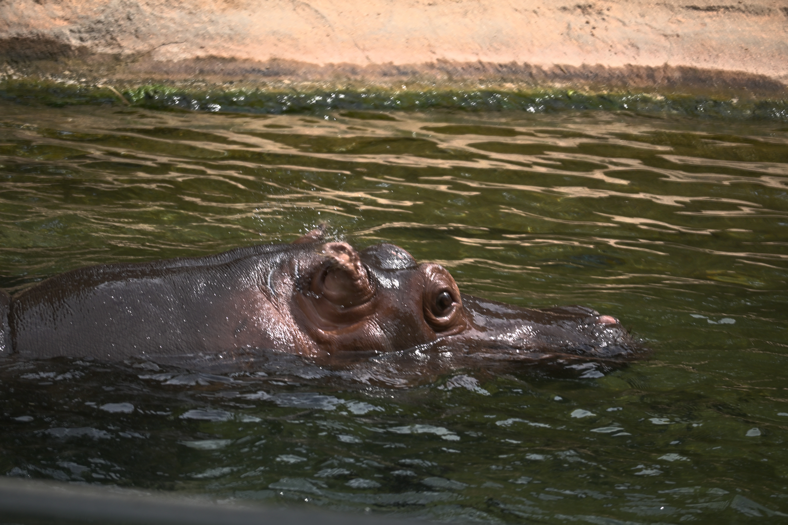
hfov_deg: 5.5
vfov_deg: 3.7
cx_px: 394
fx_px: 8208
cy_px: 262
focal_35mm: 375
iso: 400
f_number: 6.3
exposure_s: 1/800
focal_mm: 250
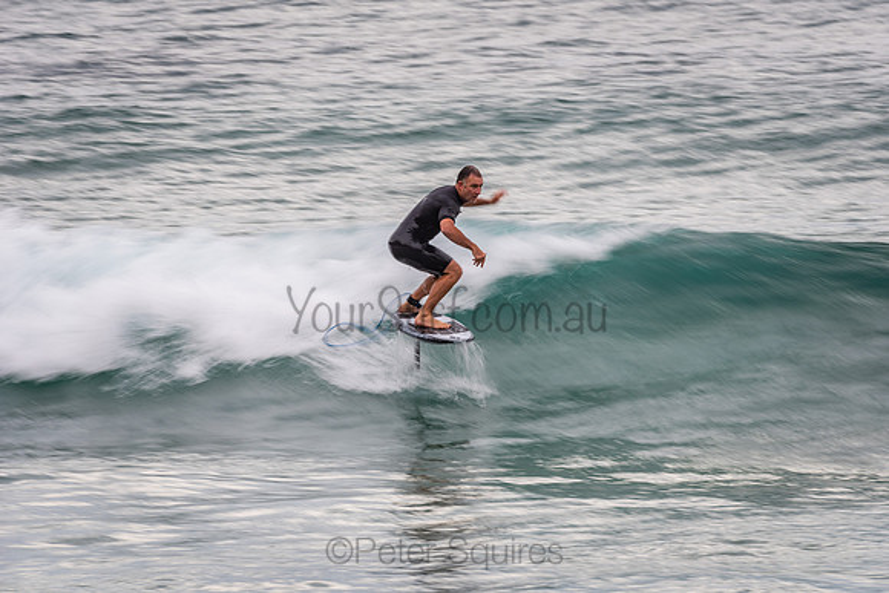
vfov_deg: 2.8
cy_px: 296
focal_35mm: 500
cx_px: 444
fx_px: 12350
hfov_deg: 4.1
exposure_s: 1/20
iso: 64
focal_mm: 500
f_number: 16
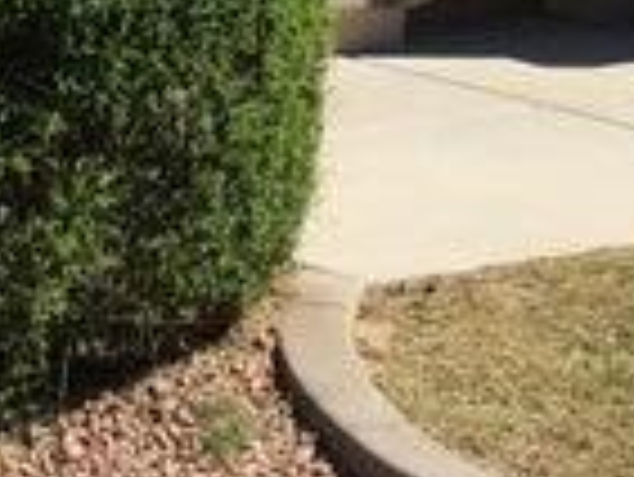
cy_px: -734
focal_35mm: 175
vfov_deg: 7.8
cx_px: 245
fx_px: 3208
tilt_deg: +6.2
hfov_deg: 11.3
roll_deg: -1.5
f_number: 2.2
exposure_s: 1/2475
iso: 32
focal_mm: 4.15
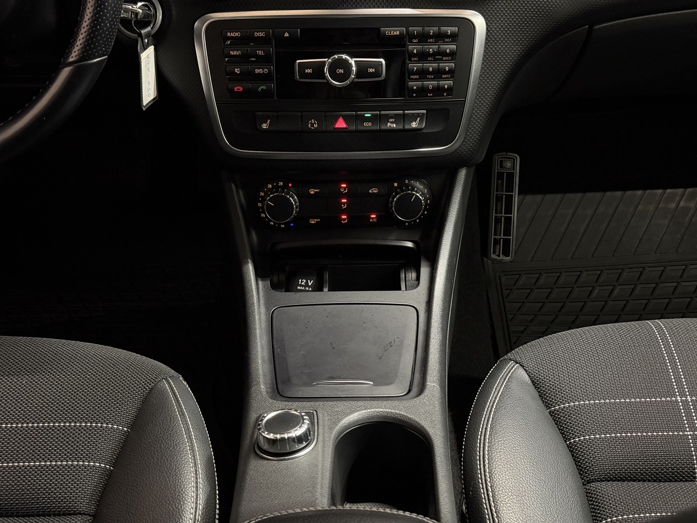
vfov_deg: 30.3
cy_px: 262
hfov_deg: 39.7
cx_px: 348
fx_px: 966
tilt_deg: -35.7
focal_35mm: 48
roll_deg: +0.6
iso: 500
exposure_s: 1/34
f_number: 1.78
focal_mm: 6.76
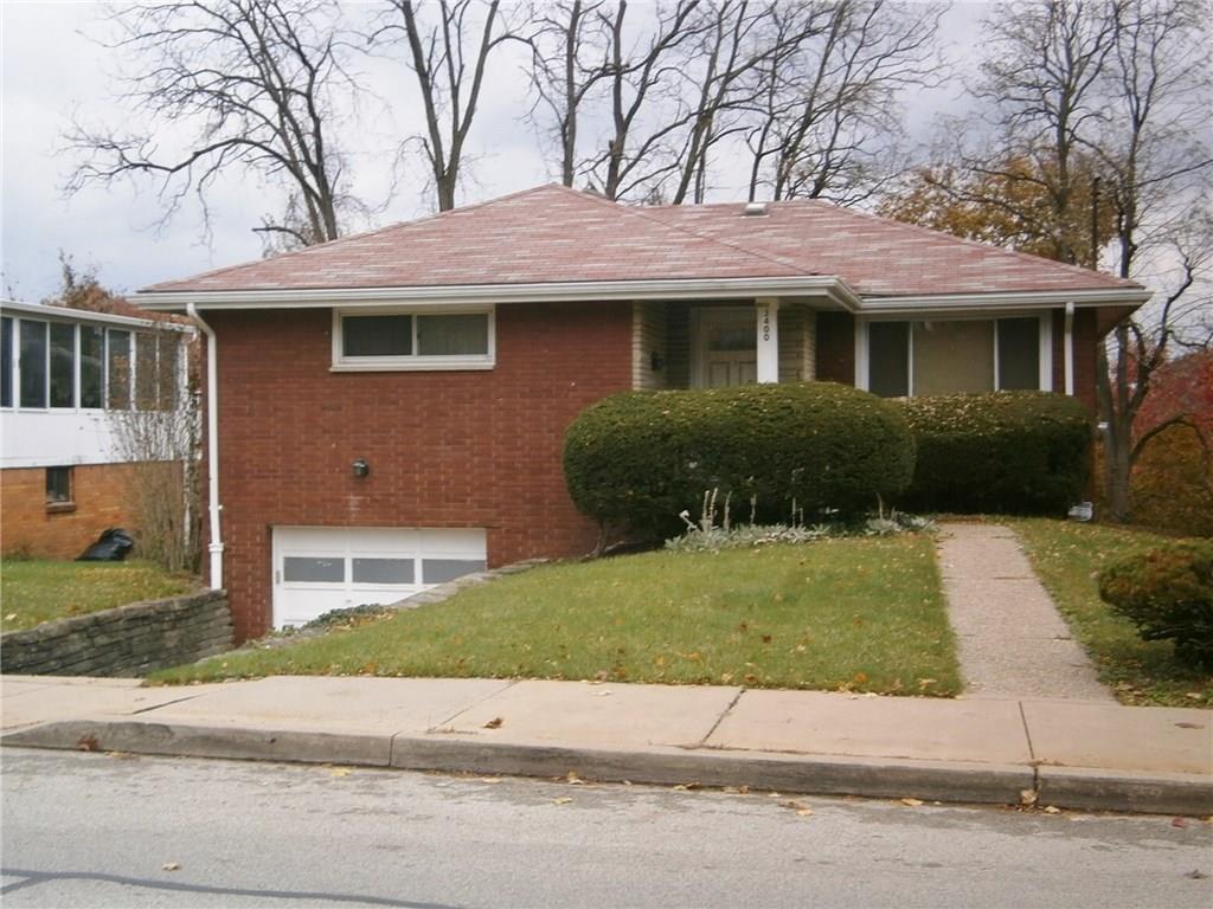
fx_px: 1647
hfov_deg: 40.4
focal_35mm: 47
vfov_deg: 30.9
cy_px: 454
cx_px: 606
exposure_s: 1/200
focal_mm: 8.3
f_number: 3.4
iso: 80
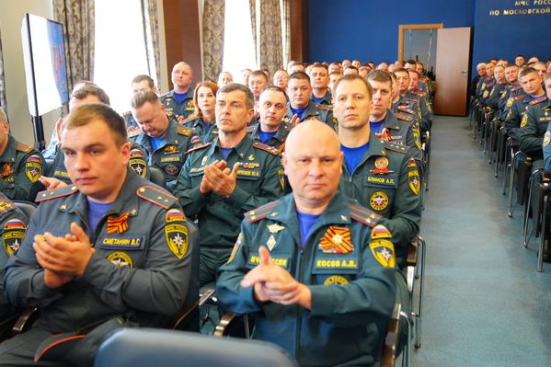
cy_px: 202
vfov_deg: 37.8
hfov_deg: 54.4
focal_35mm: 35
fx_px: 536
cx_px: 291
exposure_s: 1/125
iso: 3200
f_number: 2.8
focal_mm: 30
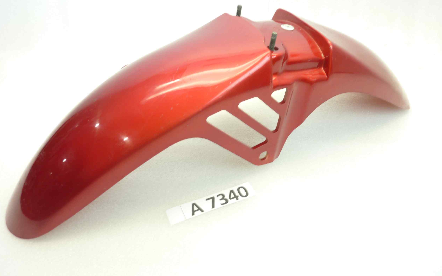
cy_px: 112
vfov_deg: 45.8
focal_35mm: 27
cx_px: 224
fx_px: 325
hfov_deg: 68.4
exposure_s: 1/10
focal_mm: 4.1
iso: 80
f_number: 3.3
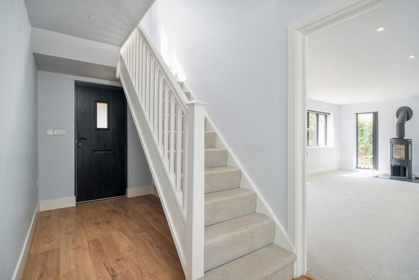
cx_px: 210
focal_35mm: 18
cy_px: 140
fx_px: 210
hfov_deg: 90.0
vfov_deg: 67.4
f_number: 7.1
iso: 160
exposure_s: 1/6
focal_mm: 11.8
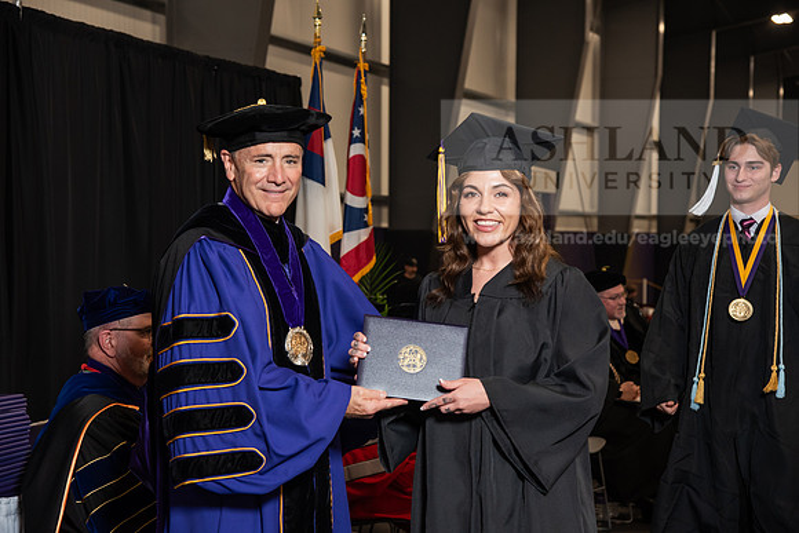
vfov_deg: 18.2
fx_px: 1665
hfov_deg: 27.0
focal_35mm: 75
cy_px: 266
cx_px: 400
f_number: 5.6
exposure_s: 1/125
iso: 1600
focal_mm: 75
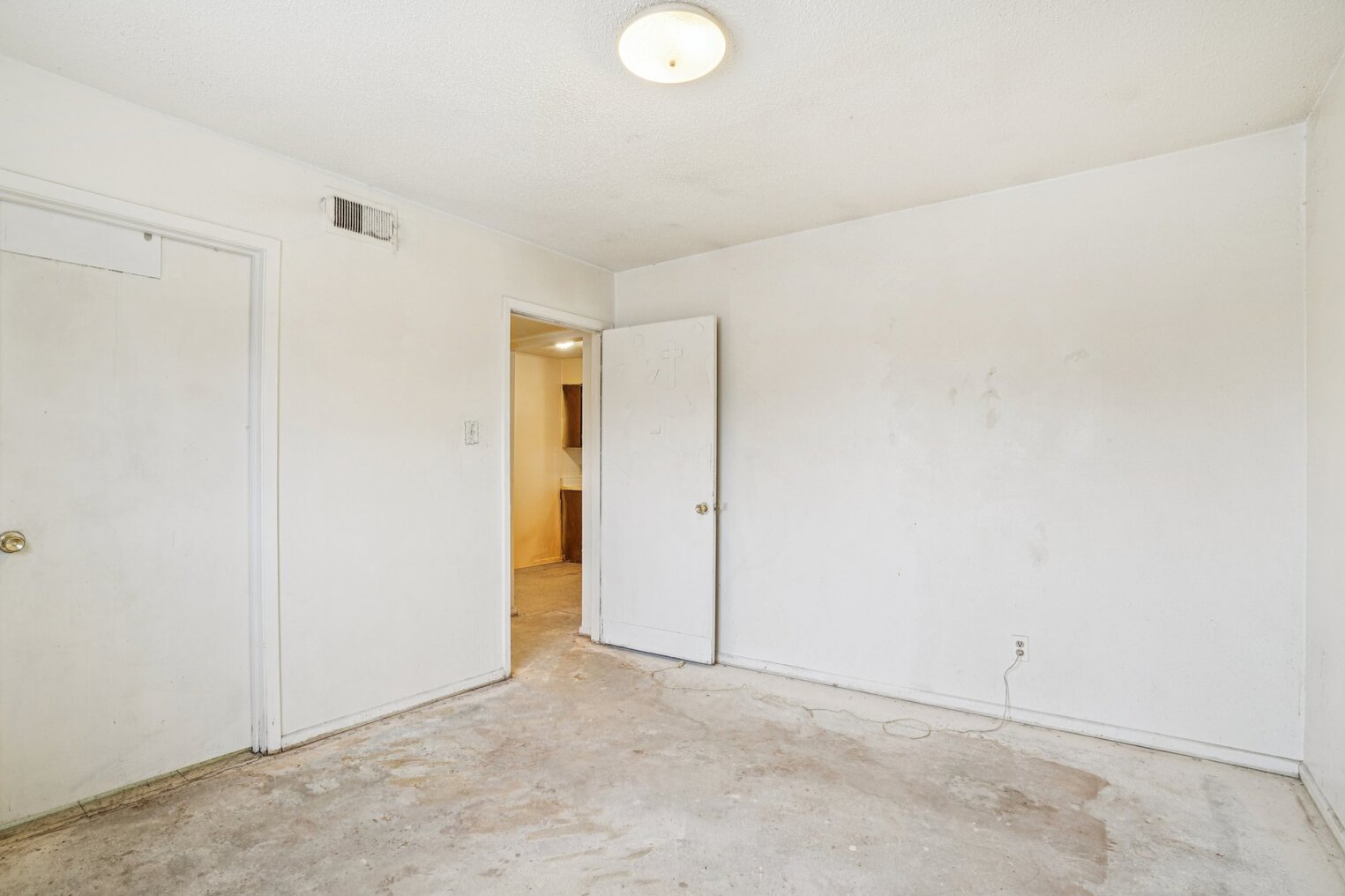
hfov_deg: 93.2
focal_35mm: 17
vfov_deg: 70.4
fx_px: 635
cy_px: 467
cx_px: 637
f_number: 8
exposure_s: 1/6
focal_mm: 16
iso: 400
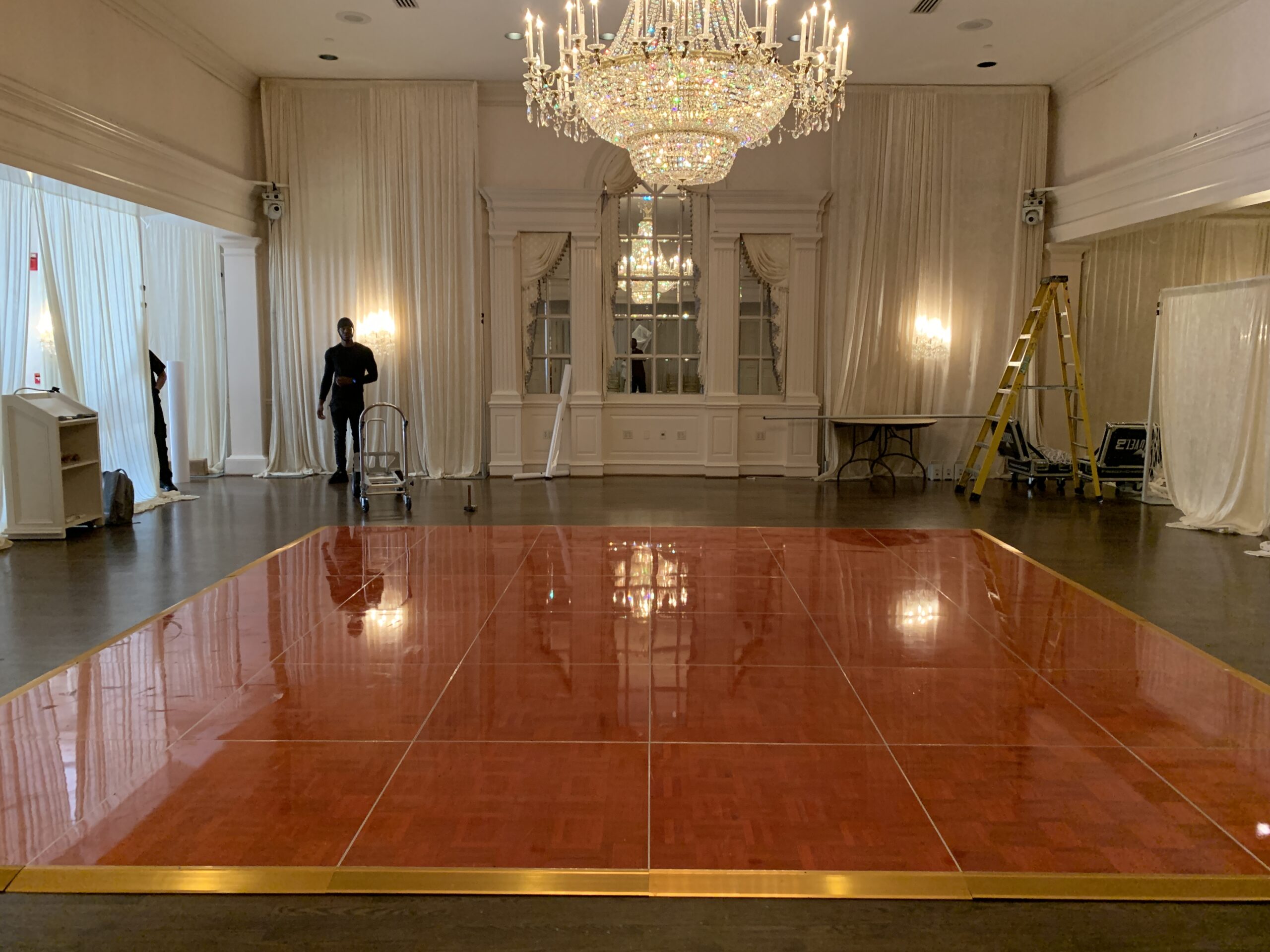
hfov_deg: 67.3
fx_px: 954
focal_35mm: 26
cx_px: 635
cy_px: 476
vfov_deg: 53.1
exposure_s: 1/60
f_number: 1.8
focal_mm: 4.25
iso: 400
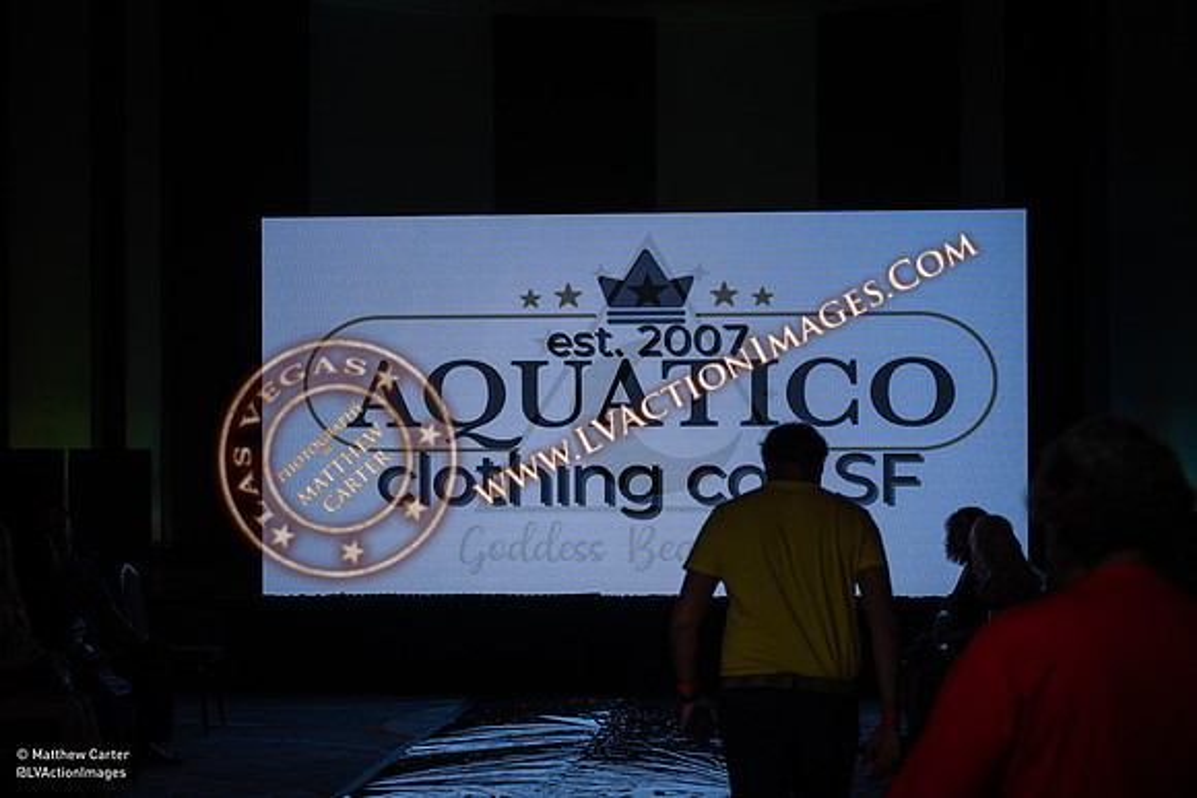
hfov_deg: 27.9
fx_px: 2411
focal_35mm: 72
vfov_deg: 18.8
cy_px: 399
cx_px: 598
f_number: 4
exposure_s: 1/160
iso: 100
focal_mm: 70
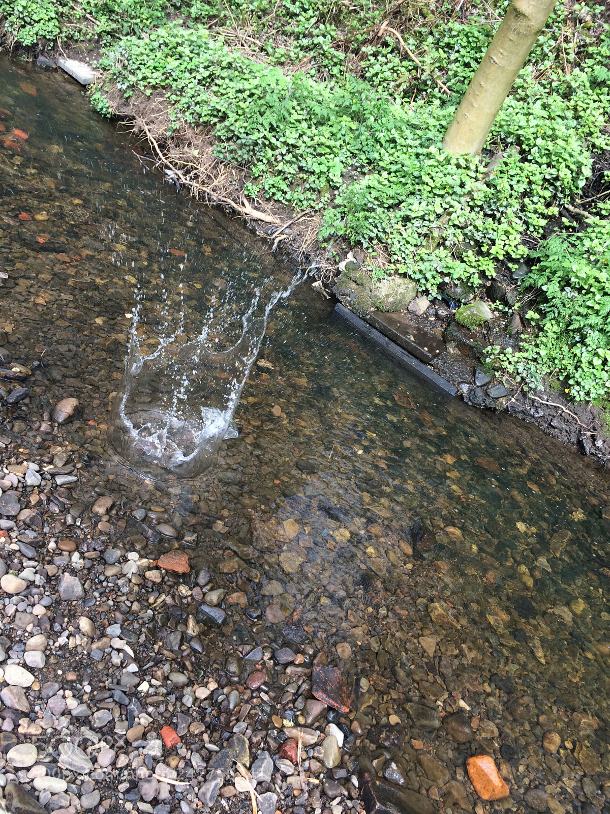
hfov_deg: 48.2
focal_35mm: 29
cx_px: 305
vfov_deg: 61.7
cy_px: 407
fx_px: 681
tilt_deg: -30.8
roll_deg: -26.3
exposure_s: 1/255
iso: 32
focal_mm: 4.15
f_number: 2.2
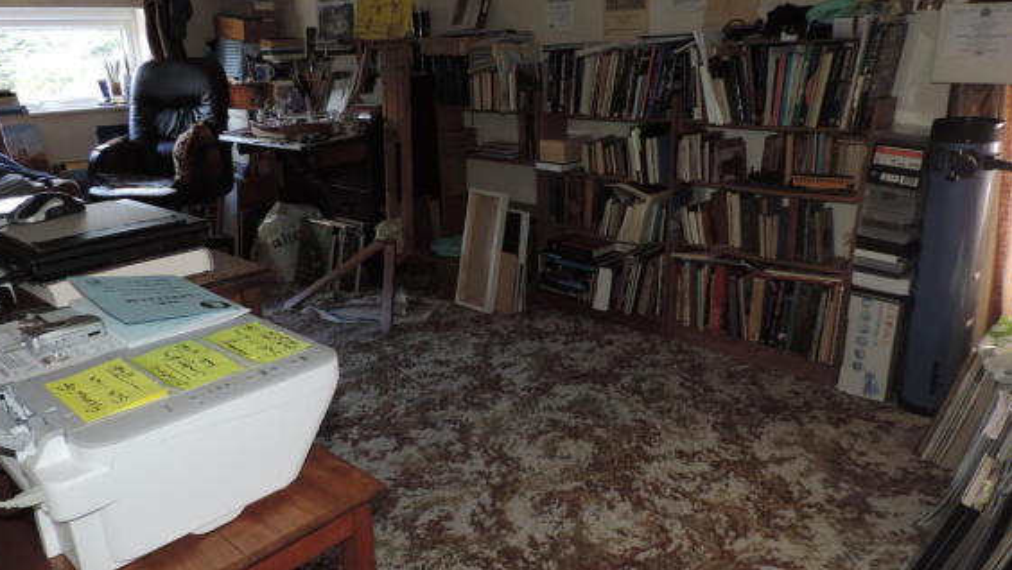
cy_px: 288
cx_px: 496
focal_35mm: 27
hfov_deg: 69.8
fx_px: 725
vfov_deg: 43.0
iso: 200
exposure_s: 1/30
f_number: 3
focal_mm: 4.3
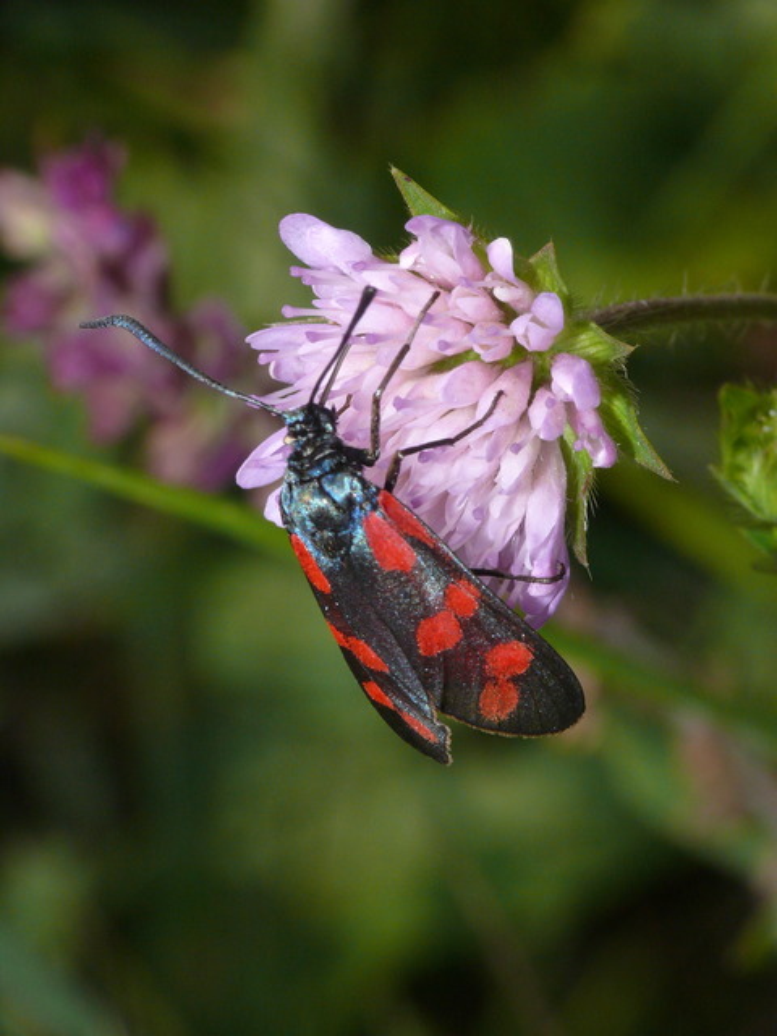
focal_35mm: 159
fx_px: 4759
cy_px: 518
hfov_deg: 9.3
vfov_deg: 12.4
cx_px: 388
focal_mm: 33.7
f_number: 11
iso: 200
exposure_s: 1/640
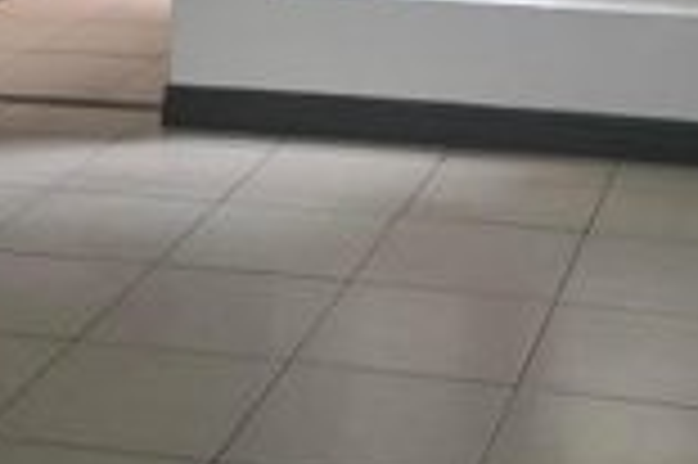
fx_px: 1898
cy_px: -351
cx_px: 324
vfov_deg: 12.8
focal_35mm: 98
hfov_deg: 20.8
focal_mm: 5.54
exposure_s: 1/50
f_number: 1.8
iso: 250
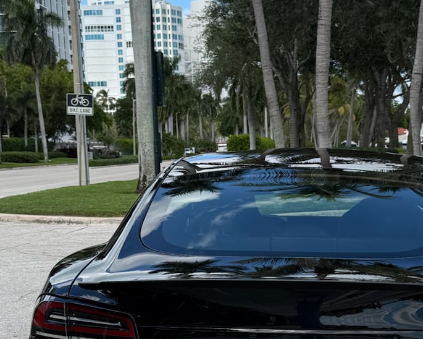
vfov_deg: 21.7
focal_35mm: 70
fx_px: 876
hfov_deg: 26.7
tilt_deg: -6.5
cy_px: 242
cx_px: 330
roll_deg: +2.3
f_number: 1.78
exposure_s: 1/2907
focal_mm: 6.76
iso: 80
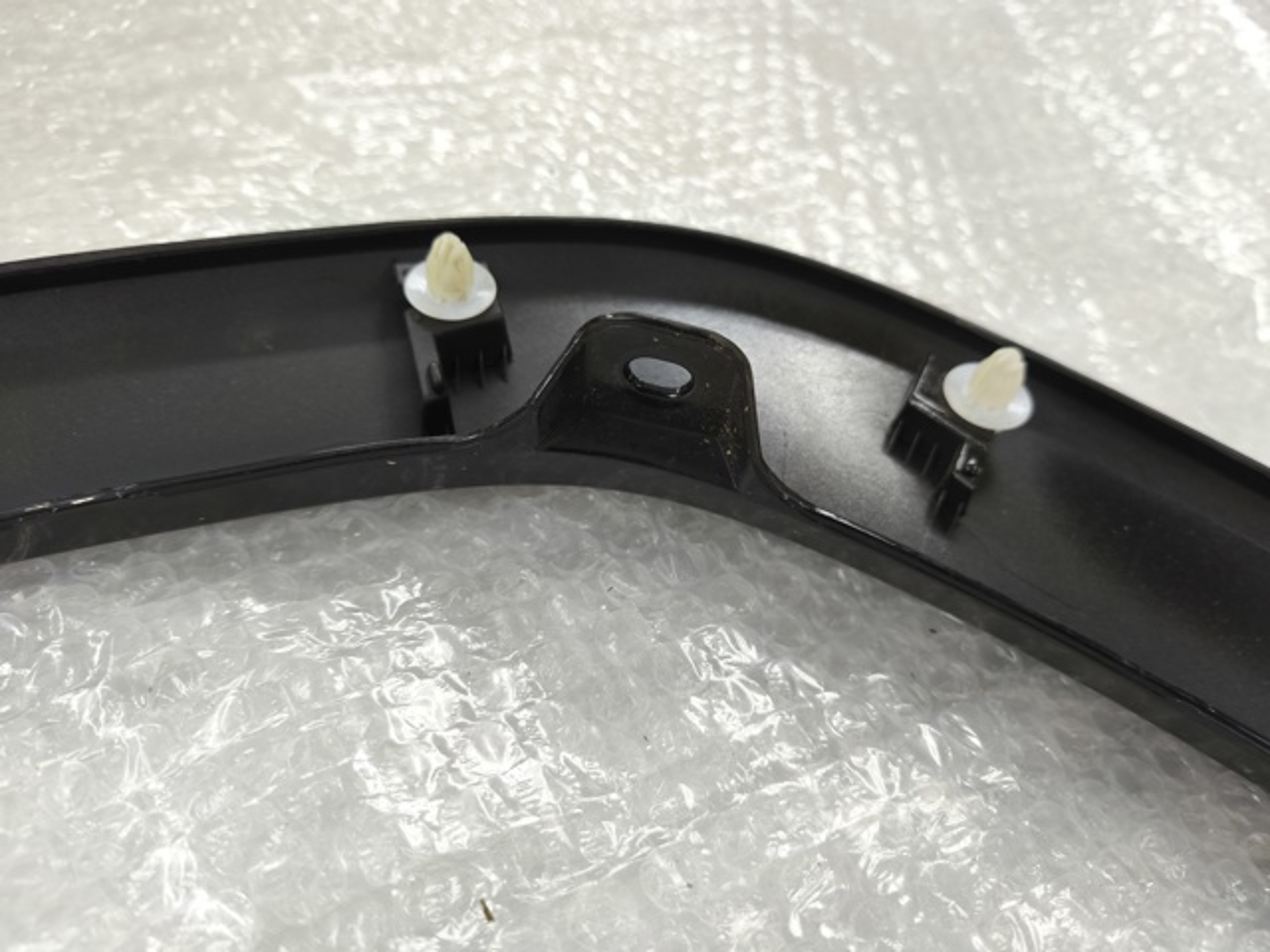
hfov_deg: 73.9
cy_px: 476
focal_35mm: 23
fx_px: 844
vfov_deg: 58.9
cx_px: 635
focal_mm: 5.35
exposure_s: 1/100
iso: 320
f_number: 1.7
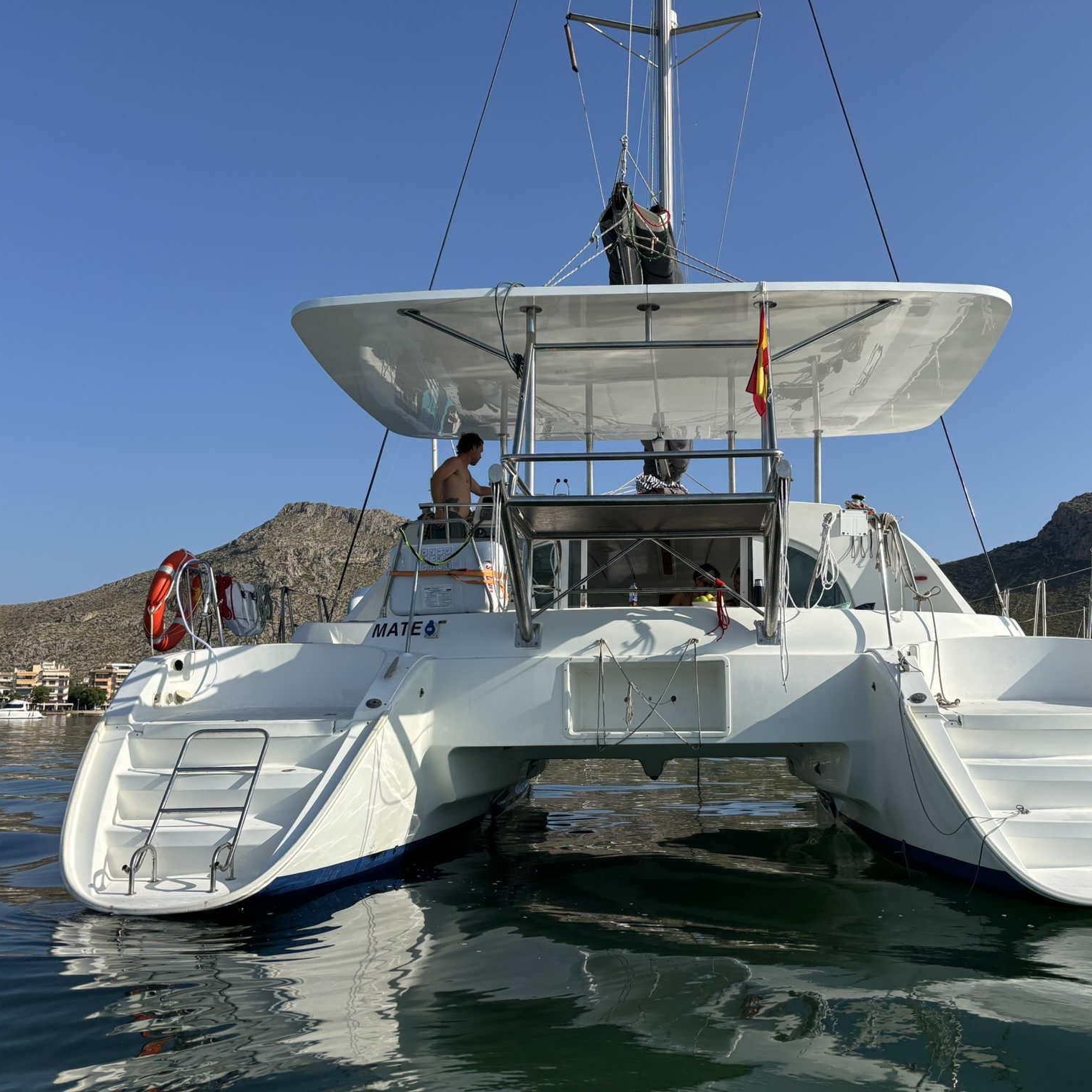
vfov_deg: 52.5
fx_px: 1106
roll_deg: +0.0
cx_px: 658
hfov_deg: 52.2
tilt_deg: +10.1
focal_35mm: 31
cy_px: 545
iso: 50
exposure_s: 1/4255
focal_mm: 5.96
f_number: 1.6
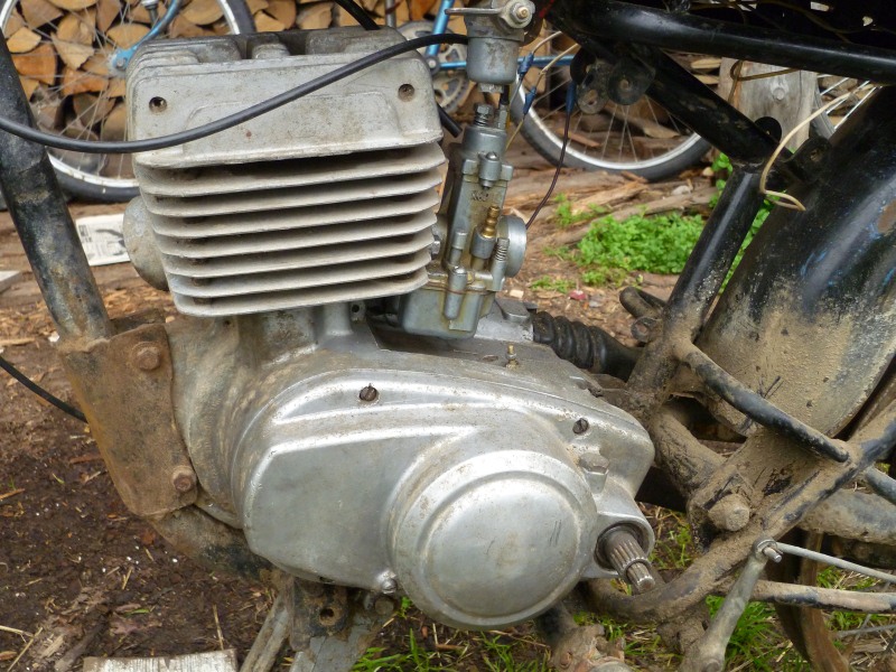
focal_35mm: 45
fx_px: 1165
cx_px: 448
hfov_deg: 42.1
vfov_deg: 32.2
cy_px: 336
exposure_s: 1/80
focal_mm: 8
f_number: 3.4
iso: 400
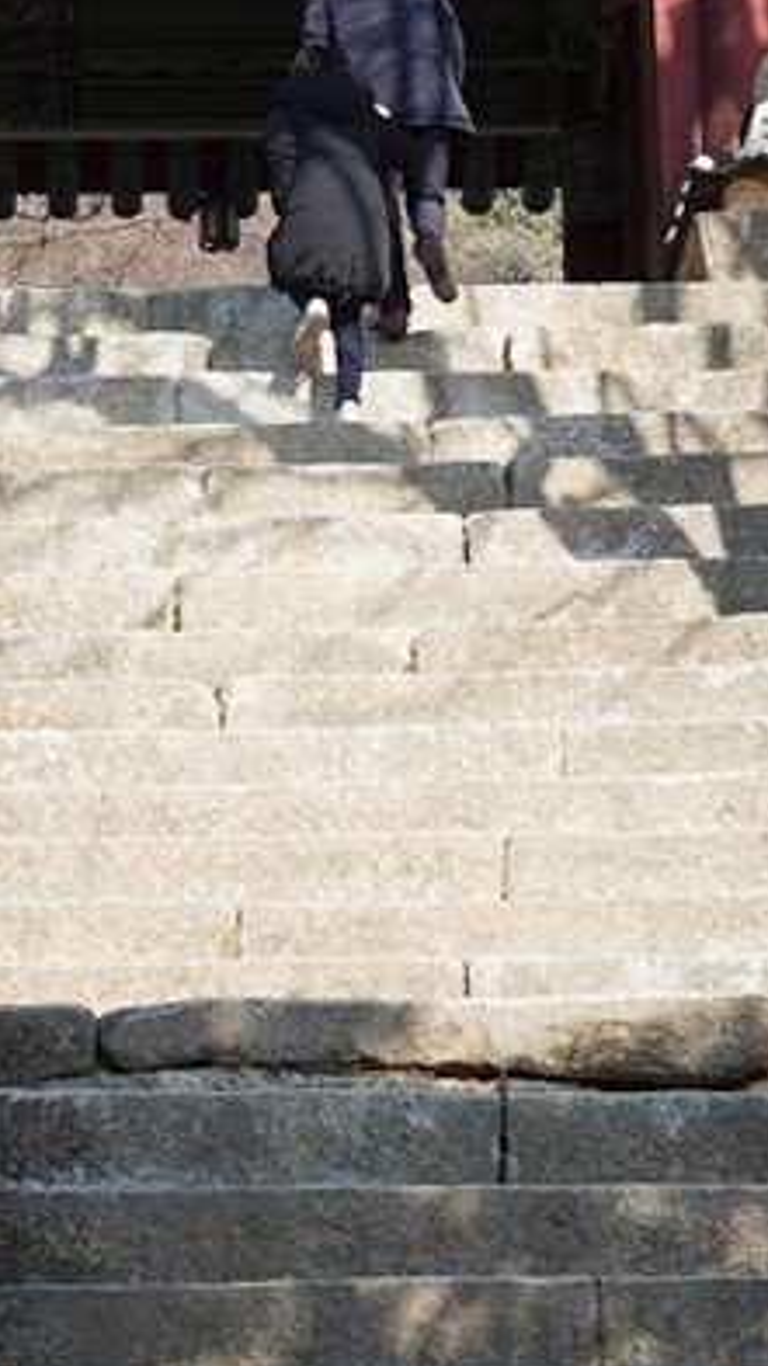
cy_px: 504
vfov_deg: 12.2
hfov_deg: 6.9
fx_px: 6373
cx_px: 268
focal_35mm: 176
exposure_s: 1/100
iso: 100
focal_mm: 33
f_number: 10
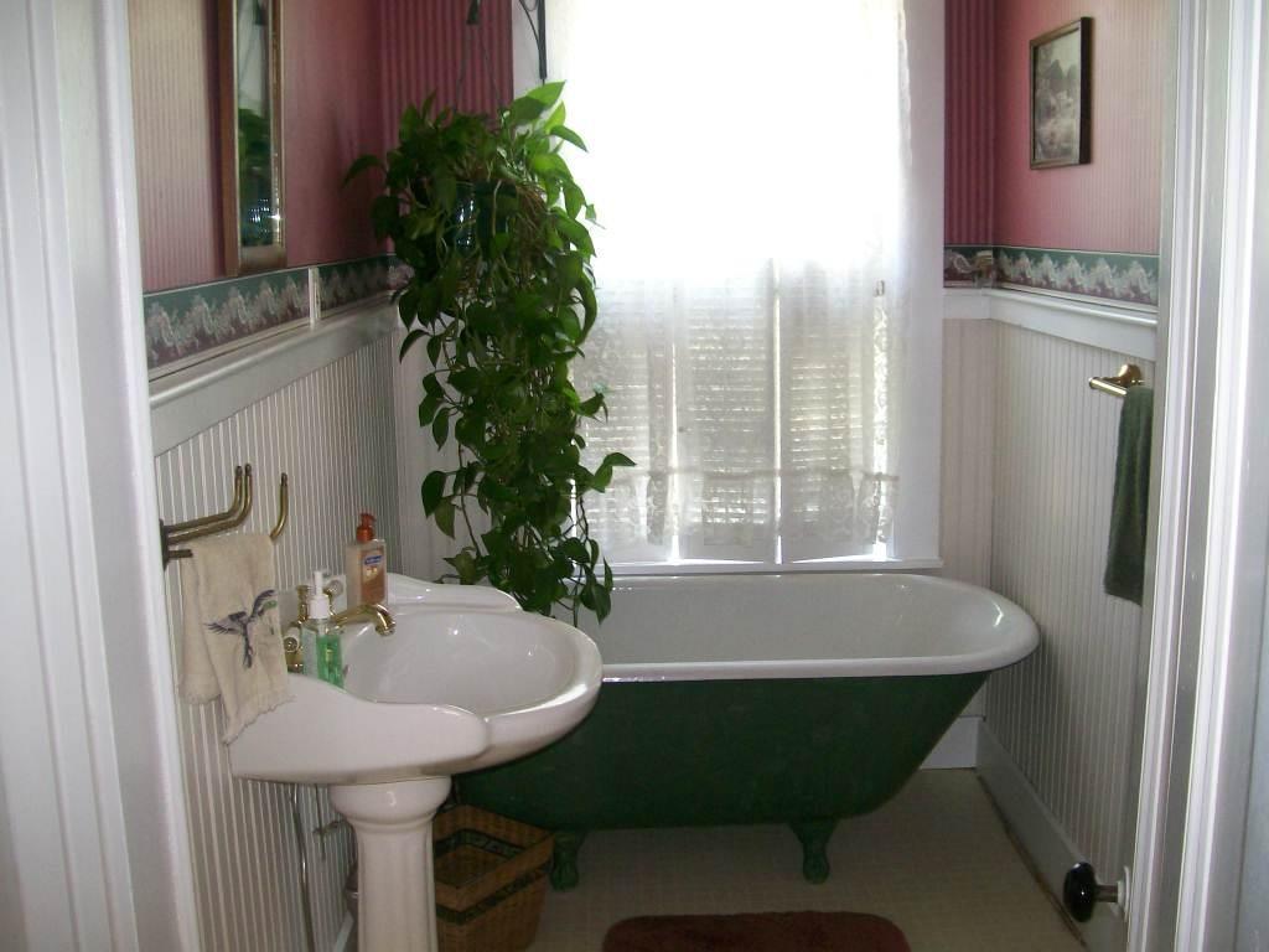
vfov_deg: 39.7
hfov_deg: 51.4
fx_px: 1320
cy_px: 476
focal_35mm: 36
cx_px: 634
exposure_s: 1/16
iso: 140
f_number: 2.7
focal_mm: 6
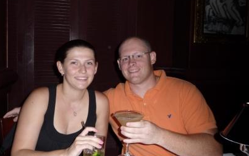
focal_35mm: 33
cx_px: 117
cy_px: 76
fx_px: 224
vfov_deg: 38.3
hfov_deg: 58.1
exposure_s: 1/30
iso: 100
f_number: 3.3
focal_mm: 4.7
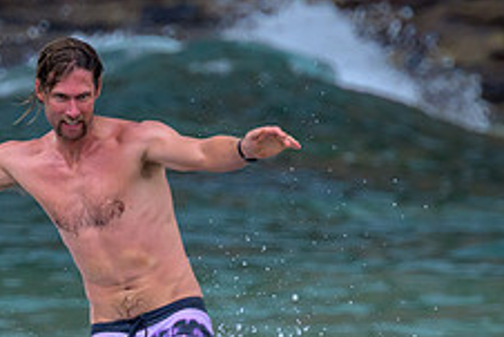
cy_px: 438
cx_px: 185
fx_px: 26826
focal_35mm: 1915
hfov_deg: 1.1
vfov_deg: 0.7
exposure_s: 1/2000
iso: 2000
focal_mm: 560
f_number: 8
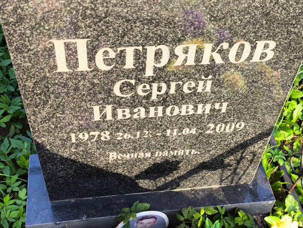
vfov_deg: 29.1
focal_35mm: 50
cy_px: 114
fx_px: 438
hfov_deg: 38.2
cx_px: 152
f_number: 1.7
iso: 50
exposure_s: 1/115
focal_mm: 4.71
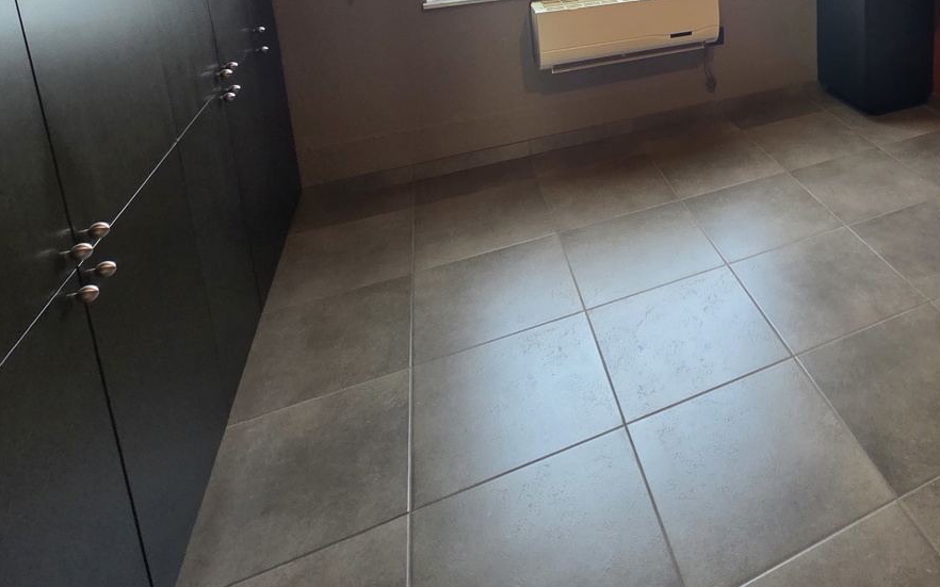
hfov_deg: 64.5
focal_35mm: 25
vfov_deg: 41.4
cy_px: -28
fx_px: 640
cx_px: 782
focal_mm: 2.2
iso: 250
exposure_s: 1/50
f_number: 2.2
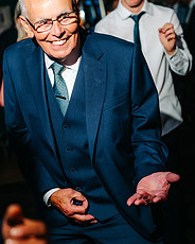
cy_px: 104
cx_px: 18
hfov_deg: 18.2
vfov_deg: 23.0
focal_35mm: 83
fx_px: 599
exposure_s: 1/200
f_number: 2
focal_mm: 35
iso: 400
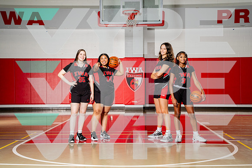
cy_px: 84
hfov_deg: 36.5
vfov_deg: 24.8
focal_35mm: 55
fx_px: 382
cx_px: 126
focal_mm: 54
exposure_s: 1/250
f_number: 8
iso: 400
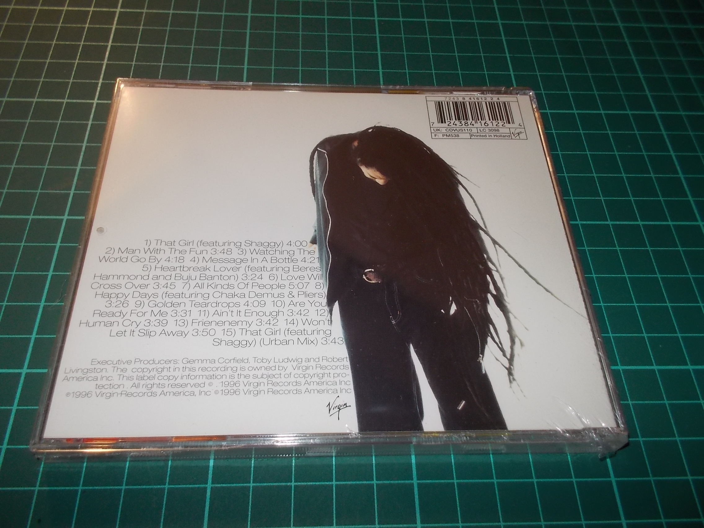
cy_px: 264
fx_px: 590
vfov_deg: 48.2
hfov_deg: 61.7
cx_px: 352
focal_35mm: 29
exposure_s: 1/30
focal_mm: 4.1
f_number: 3.3
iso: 200
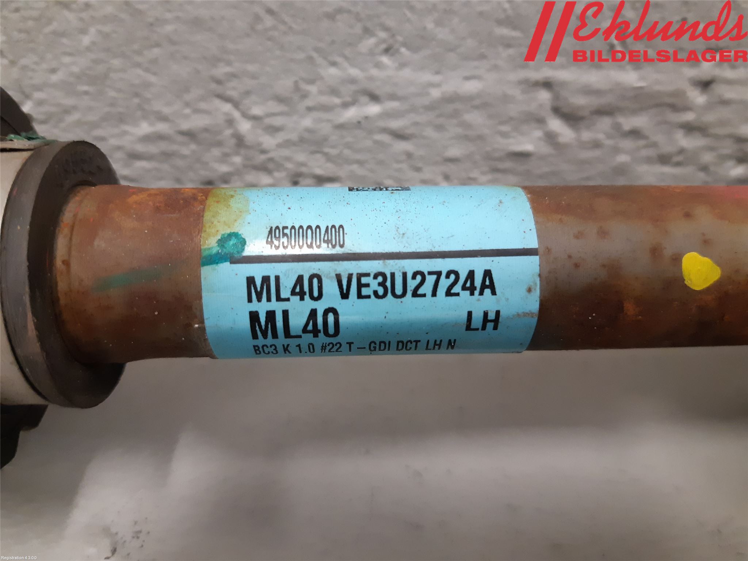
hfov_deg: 67.3
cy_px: 280
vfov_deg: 53.1
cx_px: 374
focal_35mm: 26
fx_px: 562
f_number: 1.7
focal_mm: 3.93
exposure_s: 1/50
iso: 320
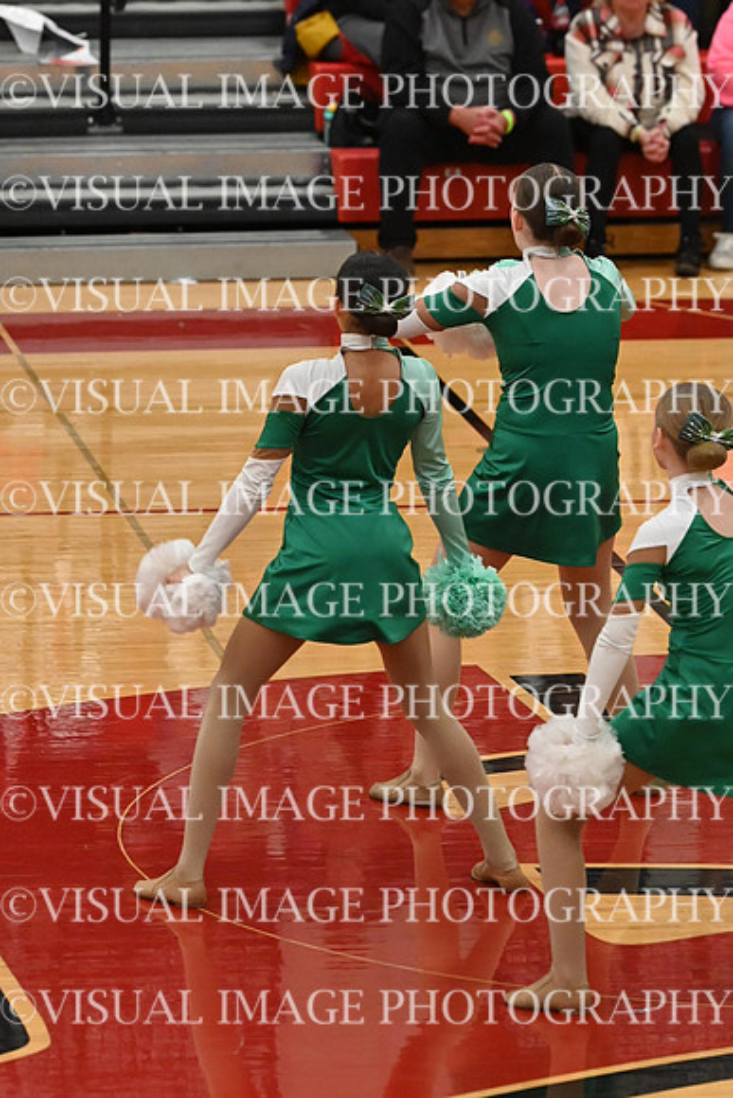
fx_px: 7539
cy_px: 549
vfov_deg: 8.3
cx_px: 366
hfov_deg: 5.6
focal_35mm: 247
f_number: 4
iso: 6400
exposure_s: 1/400
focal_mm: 165
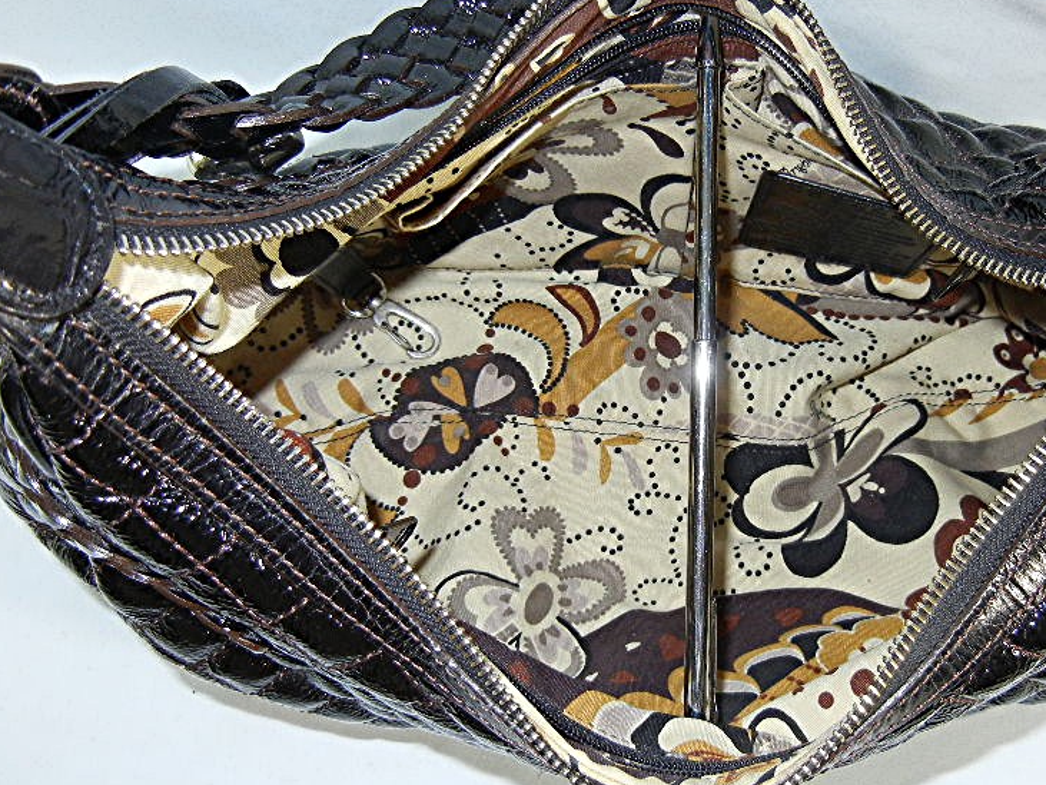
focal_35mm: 42
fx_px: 1270
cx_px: 671
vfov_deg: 34.4
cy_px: 402
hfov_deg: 44.3
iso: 200
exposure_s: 1/30
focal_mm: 5.4
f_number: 3.5
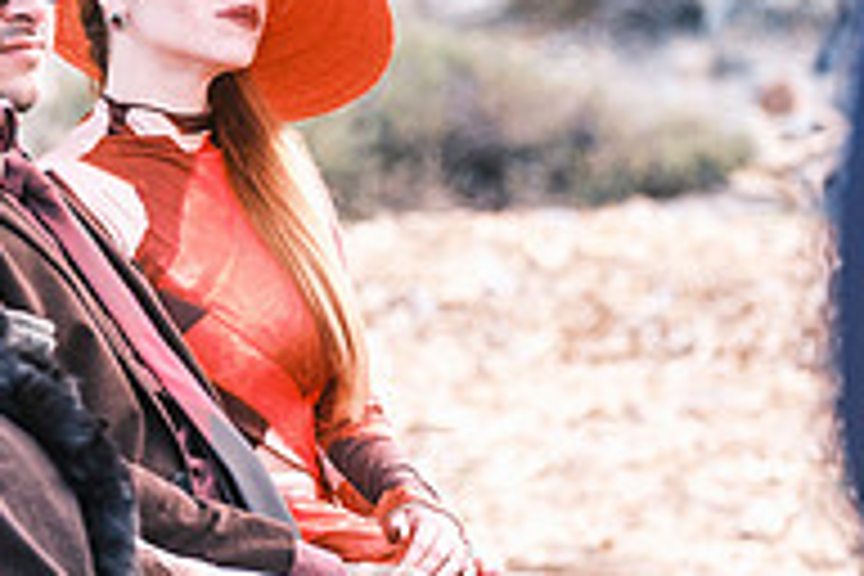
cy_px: 200
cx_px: 410
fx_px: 15215
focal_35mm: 634
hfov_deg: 3.3
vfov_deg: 2.2
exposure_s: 1/450
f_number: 3.2
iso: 400
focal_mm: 140
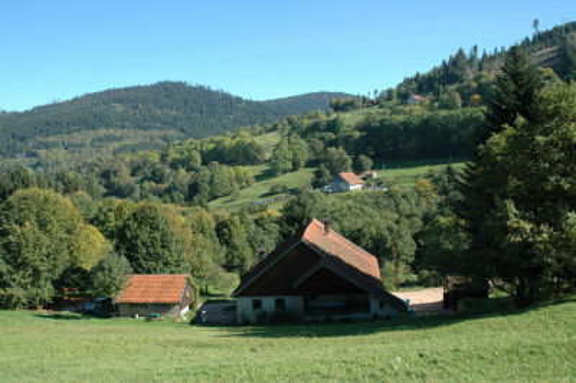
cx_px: 288
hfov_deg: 51.3
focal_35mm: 38
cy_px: 192
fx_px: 599
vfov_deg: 35.4
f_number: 11
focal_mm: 25
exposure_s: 1/100
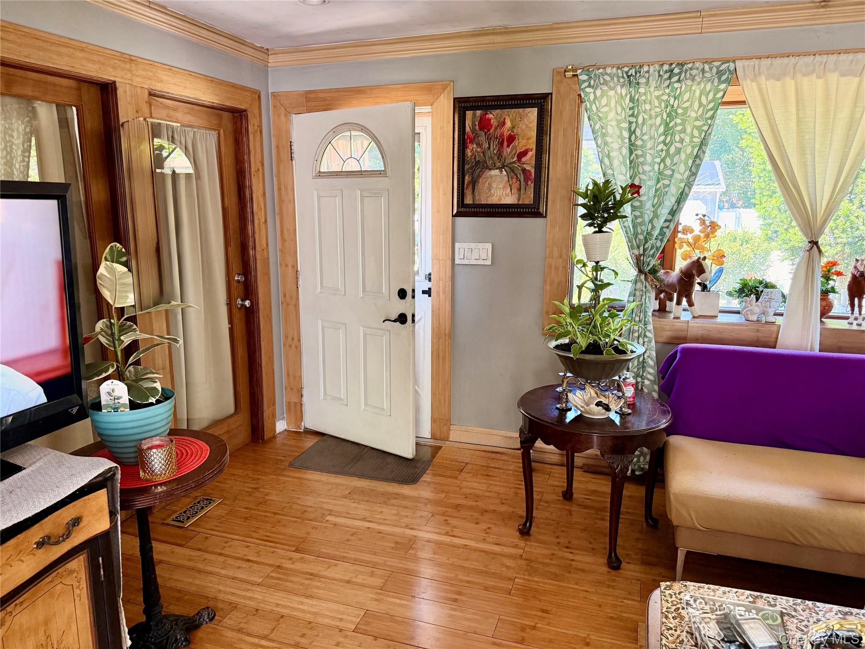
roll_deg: -0.4
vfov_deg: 56.8
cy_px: 324
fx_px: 600
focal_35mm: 24
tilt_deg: -10.3
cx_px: 432
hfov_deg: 71.6
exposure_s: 1/60
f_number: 1.78
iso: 250
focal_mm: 6.76
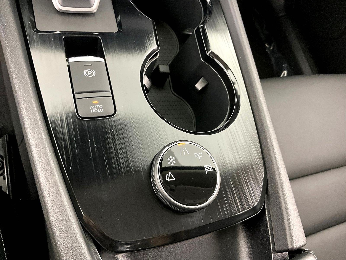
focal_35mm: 29
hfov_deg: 61.7
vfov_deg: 48.2
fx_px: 290
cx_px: 173
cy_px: 130
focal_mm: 3
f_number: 1.8
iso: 500
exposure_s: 1/30
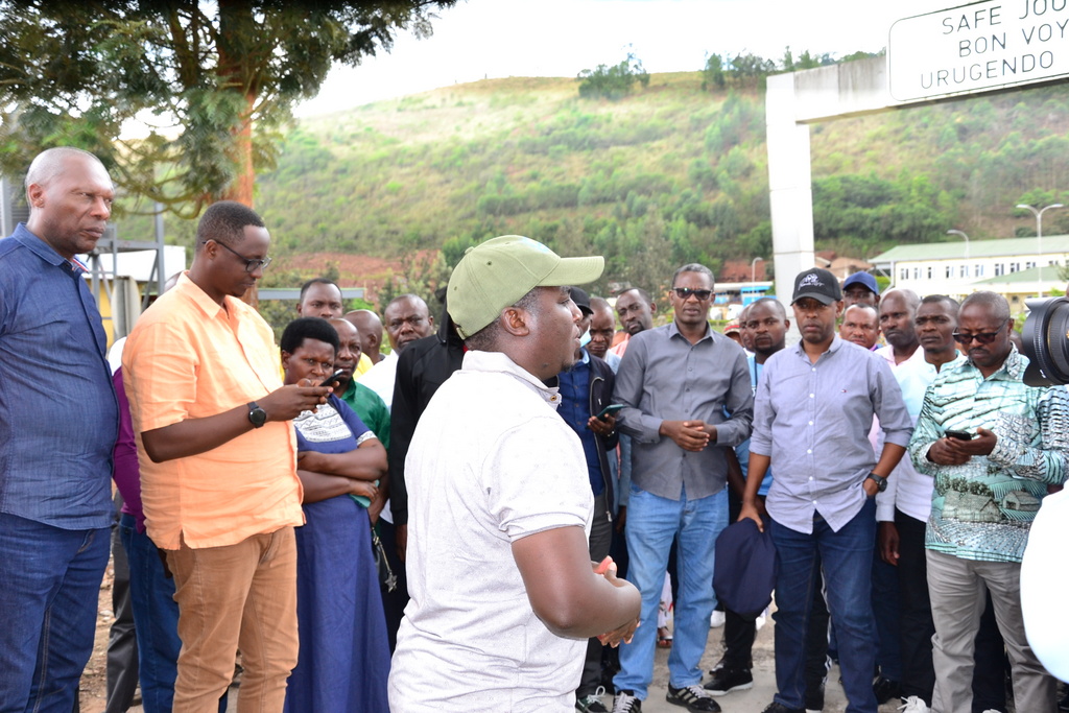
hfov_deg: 53.1
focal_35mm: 36
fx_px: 1069
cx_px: 534
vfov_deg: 36.9
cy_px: 356
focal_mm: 24
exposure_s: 1/200
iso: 400
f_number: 6.3
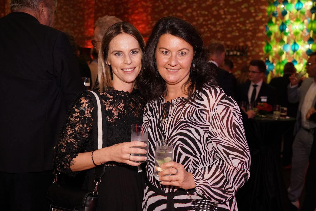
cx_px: 160
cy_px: 105
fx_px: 316
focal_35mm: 36
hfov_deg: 53.1
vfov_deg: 36.9
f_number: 4
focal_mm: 35
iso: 2500
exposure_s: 1/25
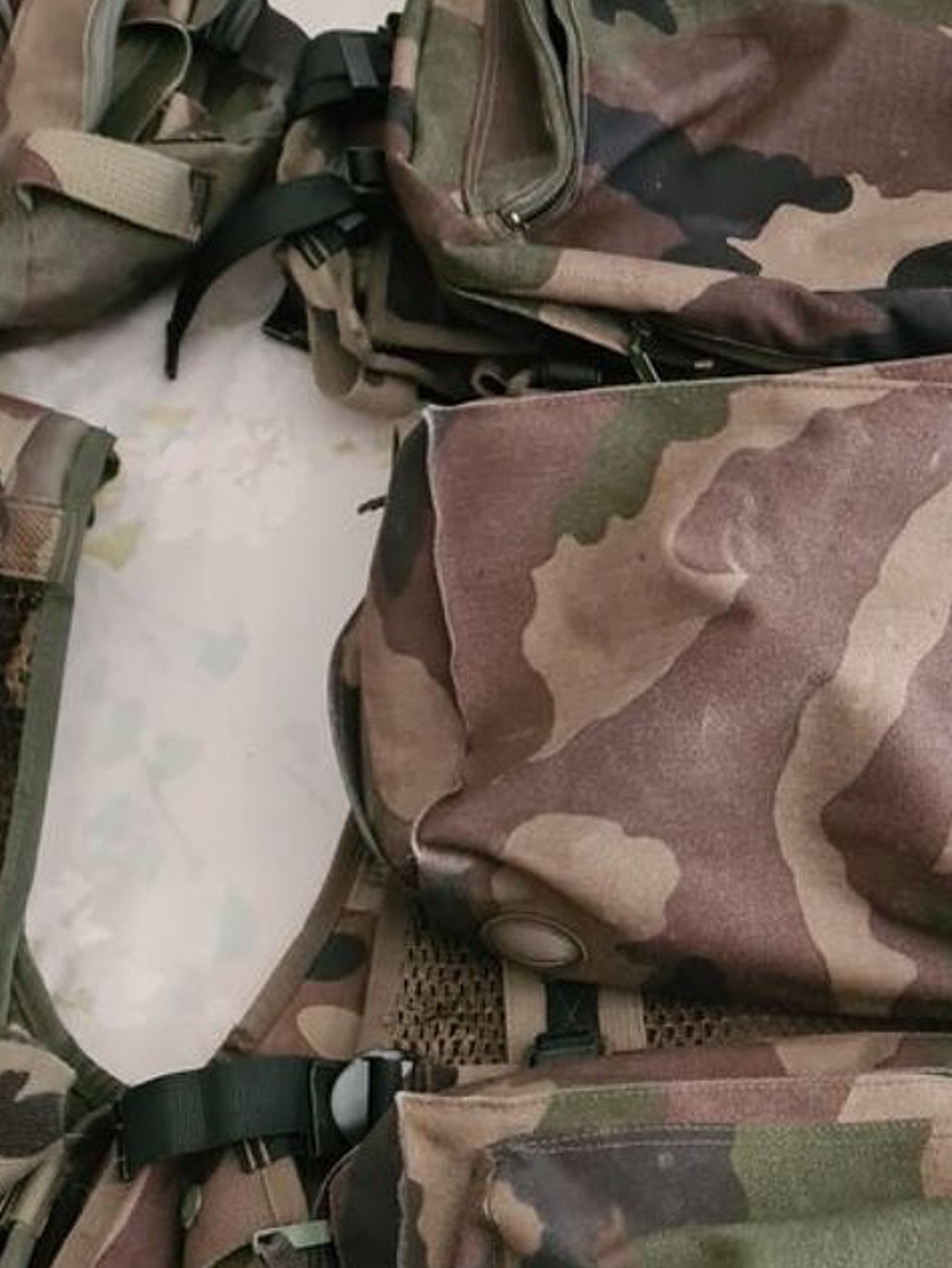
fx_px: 2015
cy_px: 651
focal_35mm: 55
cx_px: 831
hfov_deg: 25.8
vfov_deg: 34.9
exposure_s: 1/33
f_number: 1.8
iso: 500
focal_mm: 5.4
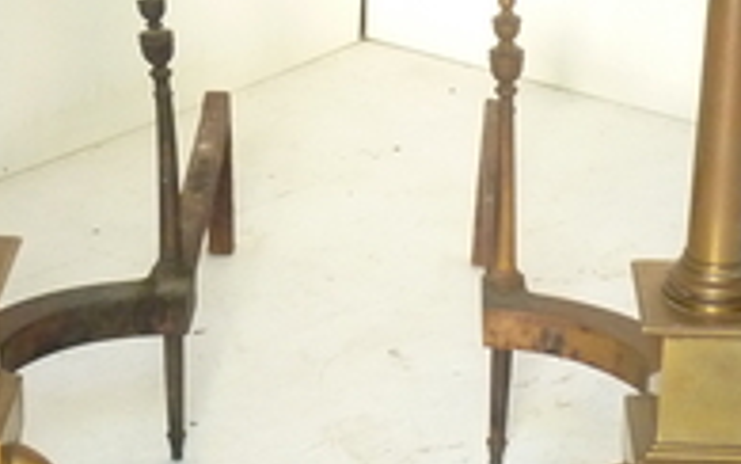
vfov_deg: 8.9
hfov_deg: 14.2
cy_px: 27
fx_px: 2969
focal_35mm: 147
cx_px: 338
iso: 400
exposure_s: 1/20
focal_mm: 7.3
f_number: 3.7
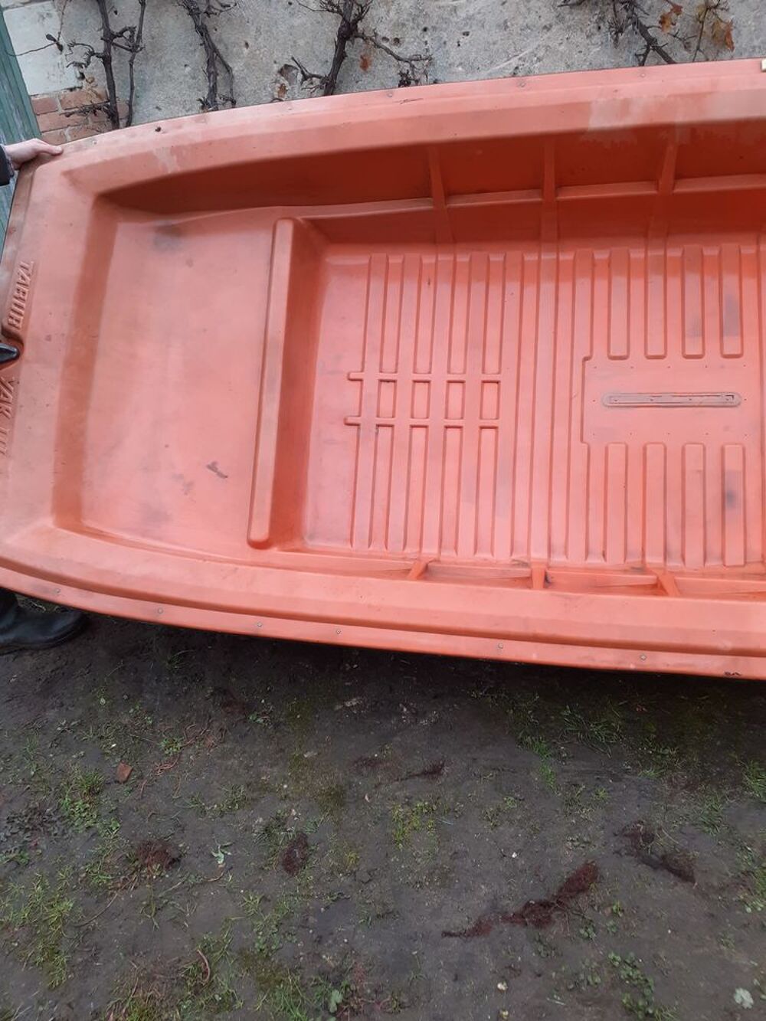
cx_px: 383
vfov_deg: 65.3
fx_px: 796
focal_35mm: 27
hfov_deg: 51.4
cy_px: 510
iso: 50
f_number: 1.9
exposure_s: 1/100
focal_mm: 3.6
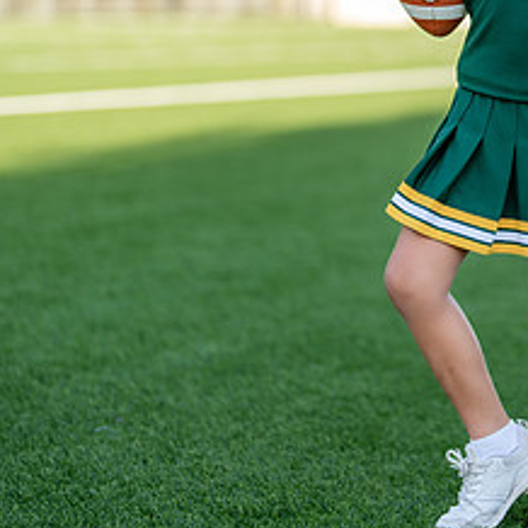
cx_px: 564
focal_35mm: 121
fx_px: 2088
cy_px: 109
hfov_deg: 14.1
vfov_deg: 14.3
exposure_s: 1/1250
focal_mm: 50
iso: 100
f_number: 1.2
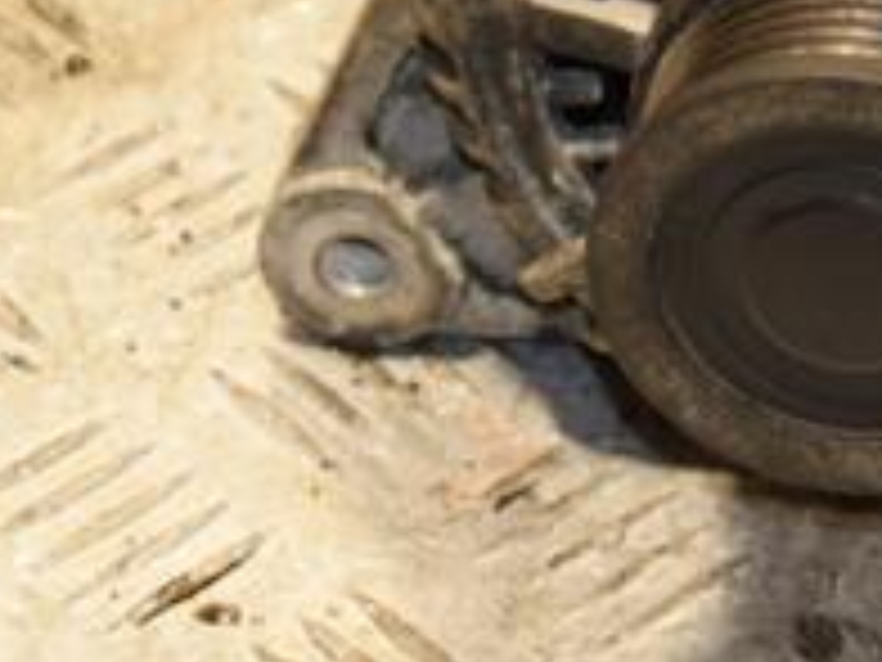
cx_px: 860
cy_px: -230
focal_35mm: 274
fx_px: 6981
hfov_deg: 7.2
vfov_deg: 5.4
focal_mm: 62
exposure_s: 1/100
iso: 800
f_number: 5.3
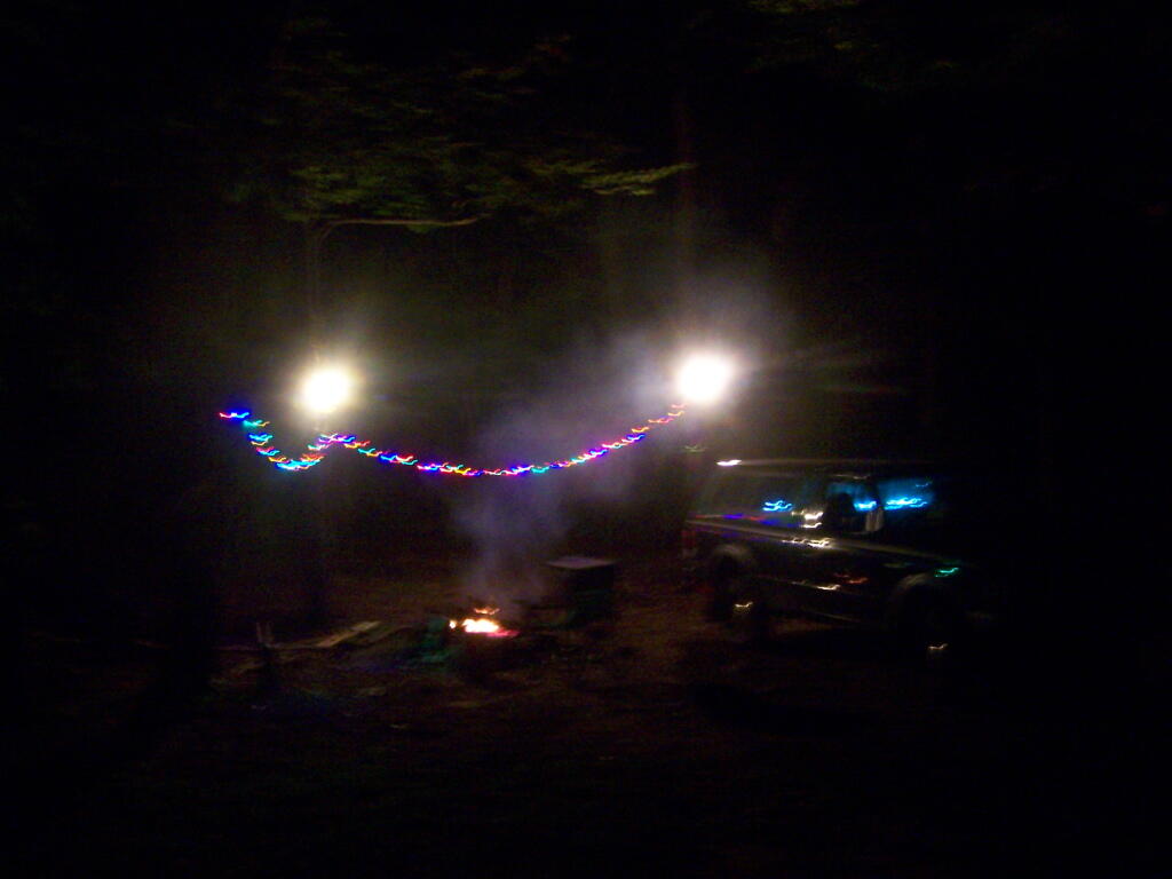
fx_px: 1354
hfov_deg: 46.8
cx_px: 586
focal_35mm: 40
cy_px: 440
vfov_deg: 36.0
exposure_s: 1/60
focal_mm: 6.7
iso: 400
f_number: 2.8
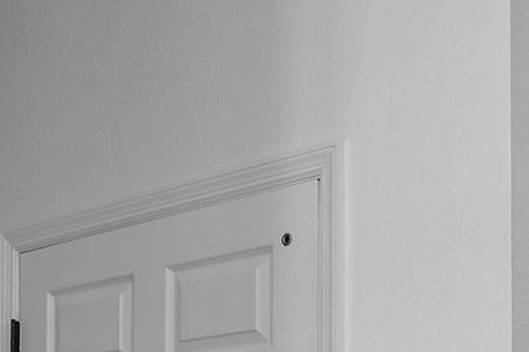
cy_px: 568
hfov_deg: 33.2
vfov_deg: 19.3
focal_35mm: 59
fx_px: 867
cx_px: 406
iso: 800
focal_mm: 16
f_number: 9
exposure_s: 1/10
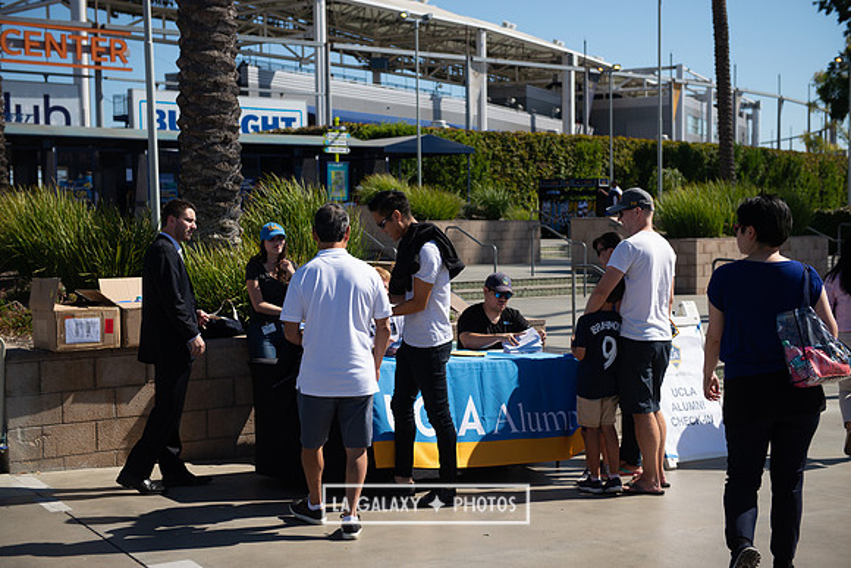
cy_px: 284
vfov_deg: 24.6
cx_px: 426
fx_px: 1300
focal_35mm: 55
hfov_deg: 36.2
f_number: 4
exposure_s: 1/2500
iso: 200
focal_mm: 55
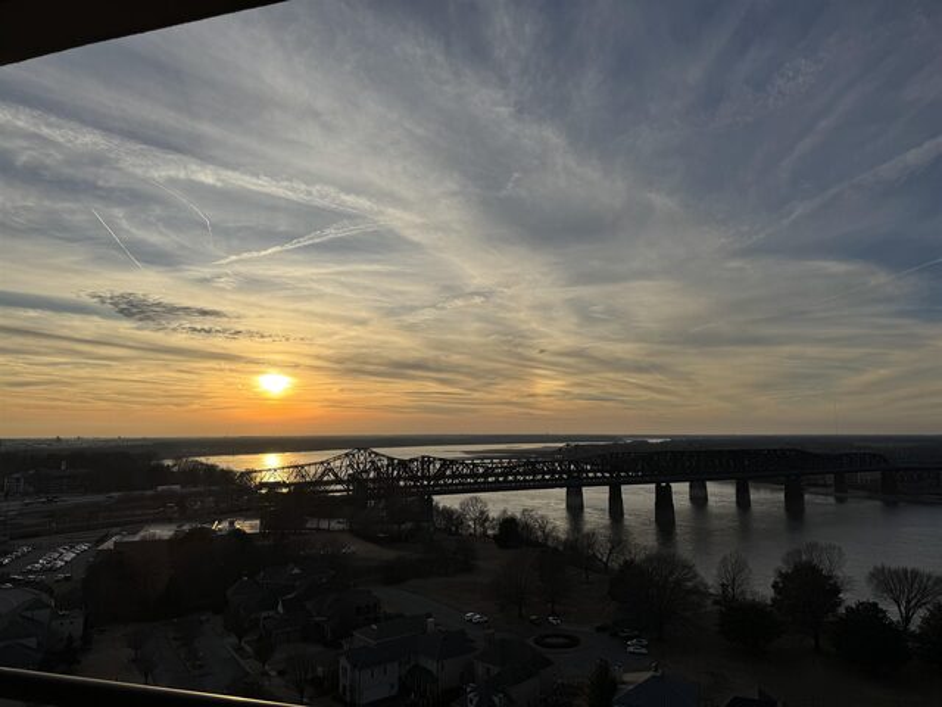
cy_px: 354
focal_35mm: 24
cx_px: 471
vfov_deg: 56.8
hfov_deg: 71.6
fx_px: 653
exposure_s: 1/7937
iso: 80
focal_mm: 6.76
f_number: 1.78
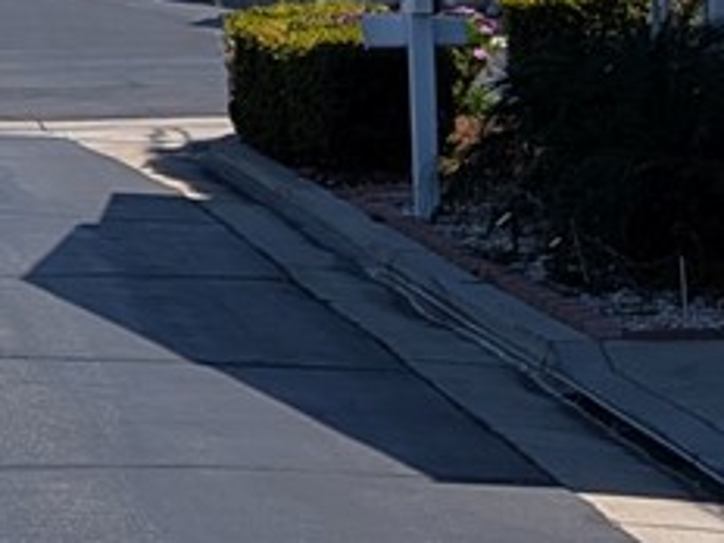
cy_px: -44
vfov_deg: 6.8
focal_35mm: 216
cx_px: -779
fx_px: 4518
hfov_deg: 8.6
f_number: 1.68
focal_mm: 6.9
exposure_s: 1/1266
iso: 20
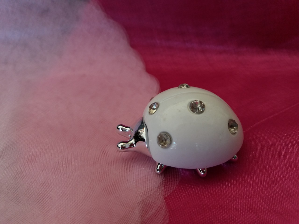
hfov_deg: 63.4
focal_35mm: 28
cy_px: 112
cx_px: 150
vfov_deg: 49.7
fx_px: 242
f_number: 1.9
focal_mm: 3.7
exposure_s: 1/30
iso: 80
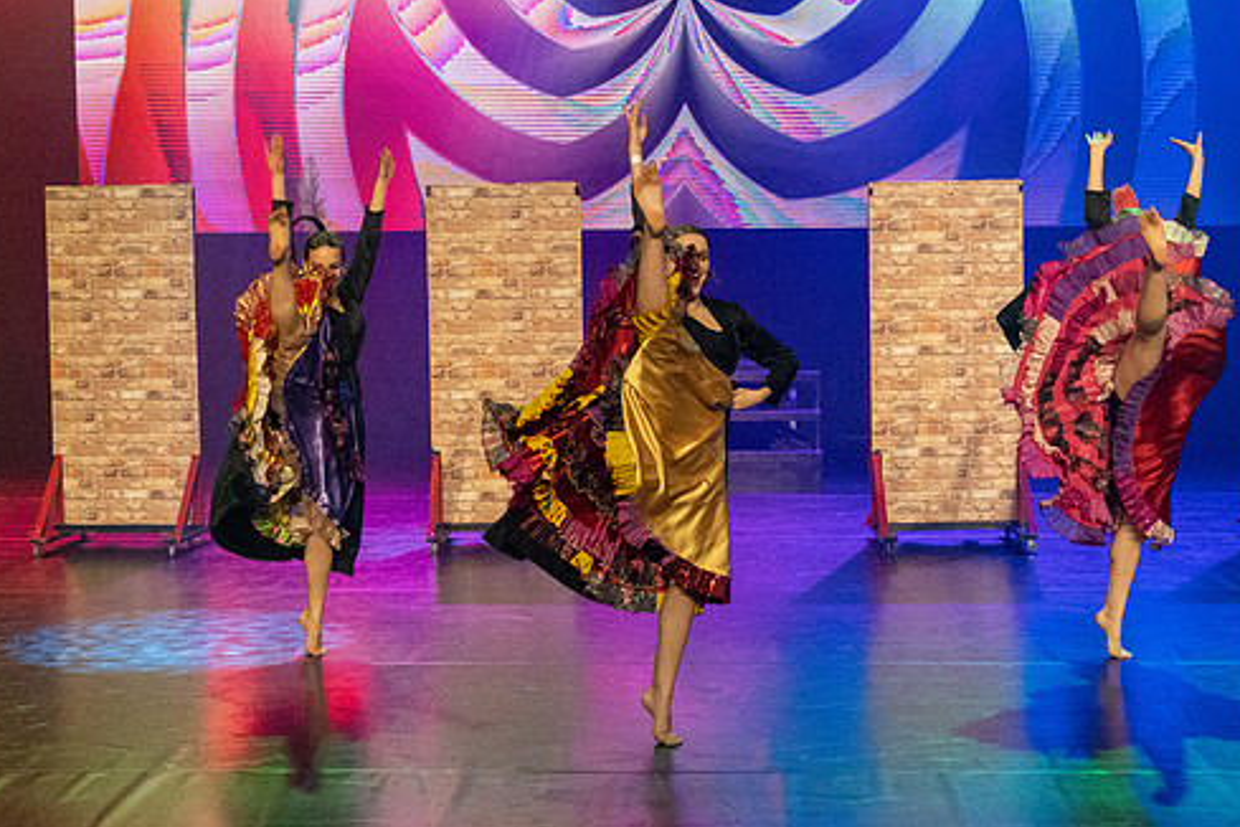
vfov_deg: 17.9
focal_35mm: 76
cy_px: 442
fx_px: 2618
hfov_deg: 26.6
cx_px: 564
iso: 4000
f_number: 4
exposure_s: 1/200
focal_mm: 35
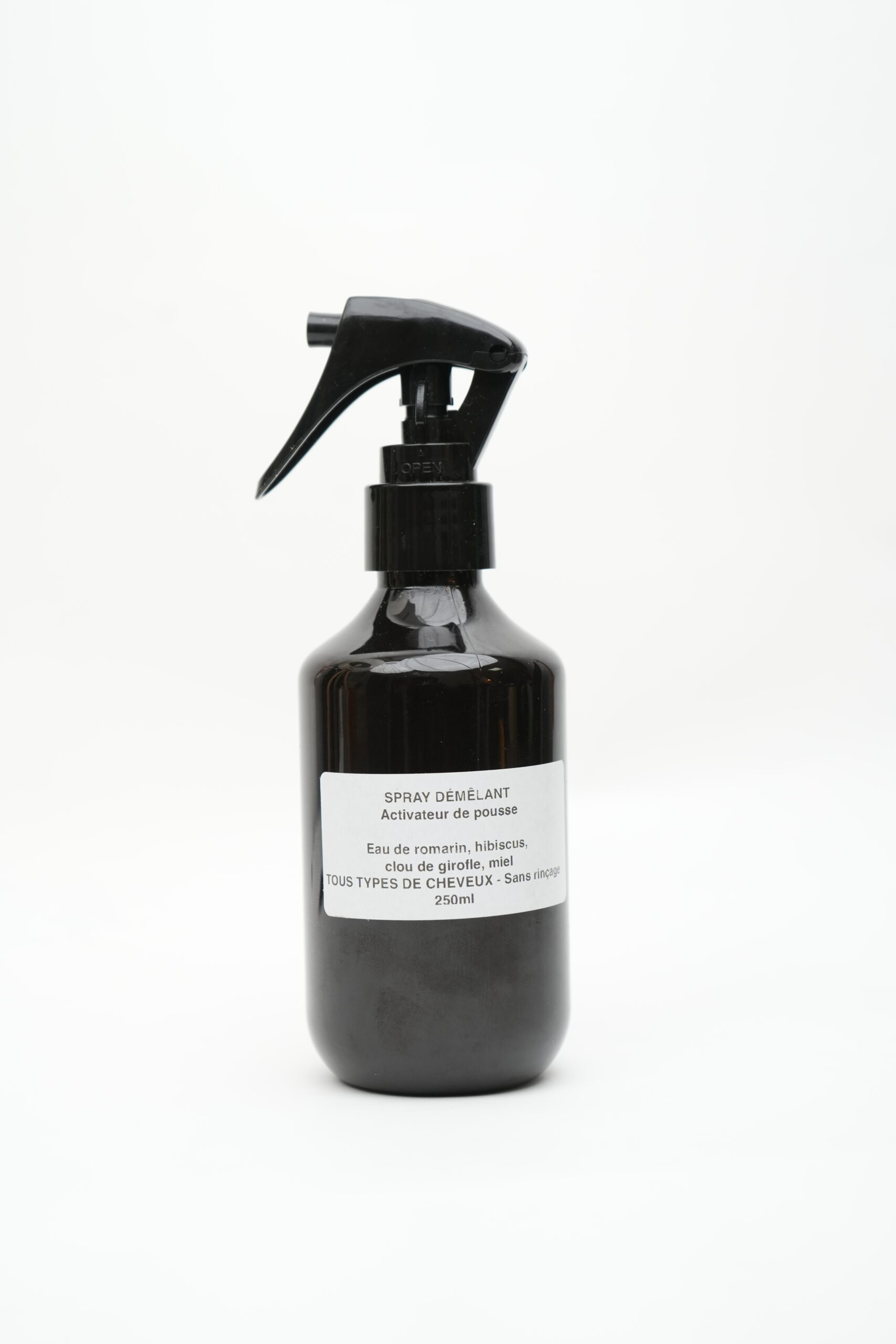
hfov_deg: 22.6
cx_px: 448
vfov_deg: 33.4
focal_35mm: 60
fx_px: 2240
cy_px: 672
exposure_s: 1/250
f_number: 5.6
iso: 1000
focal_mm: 60
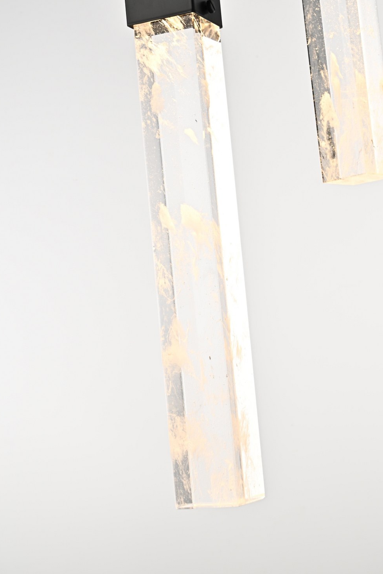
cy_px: 183
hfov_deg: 17.3
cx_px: 208
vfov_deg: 25.5
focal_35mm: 79
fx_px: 1260
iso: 100
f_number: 22
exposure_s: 1/15
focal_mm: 58
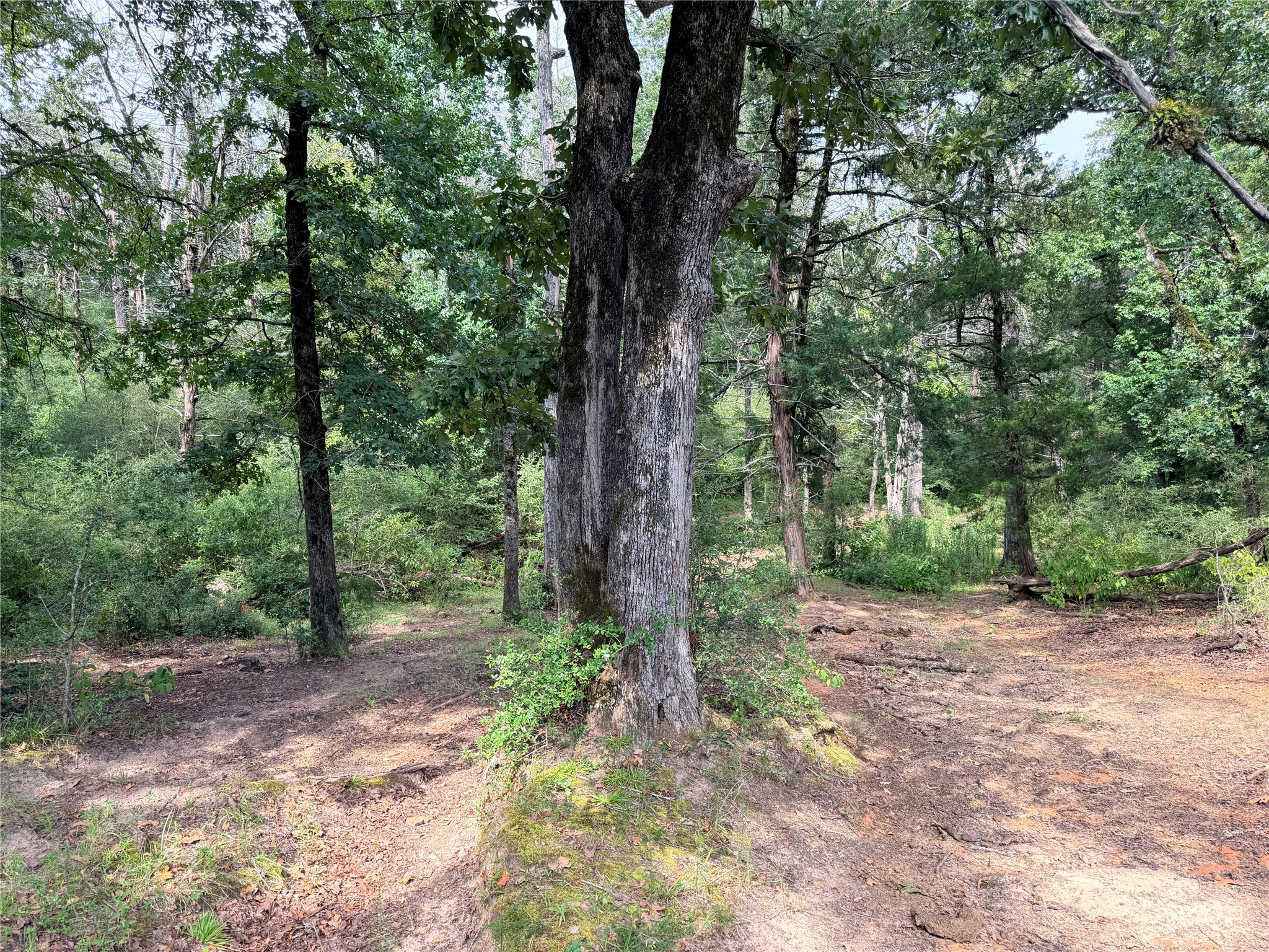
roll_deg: -0.5
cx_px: 634
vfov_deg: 56.8
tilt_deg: -6.5
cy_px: 476
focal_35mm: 24
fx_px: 880
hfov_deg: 71.6
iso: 100
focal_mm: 6.76
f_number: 1.78
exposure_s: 1/1075
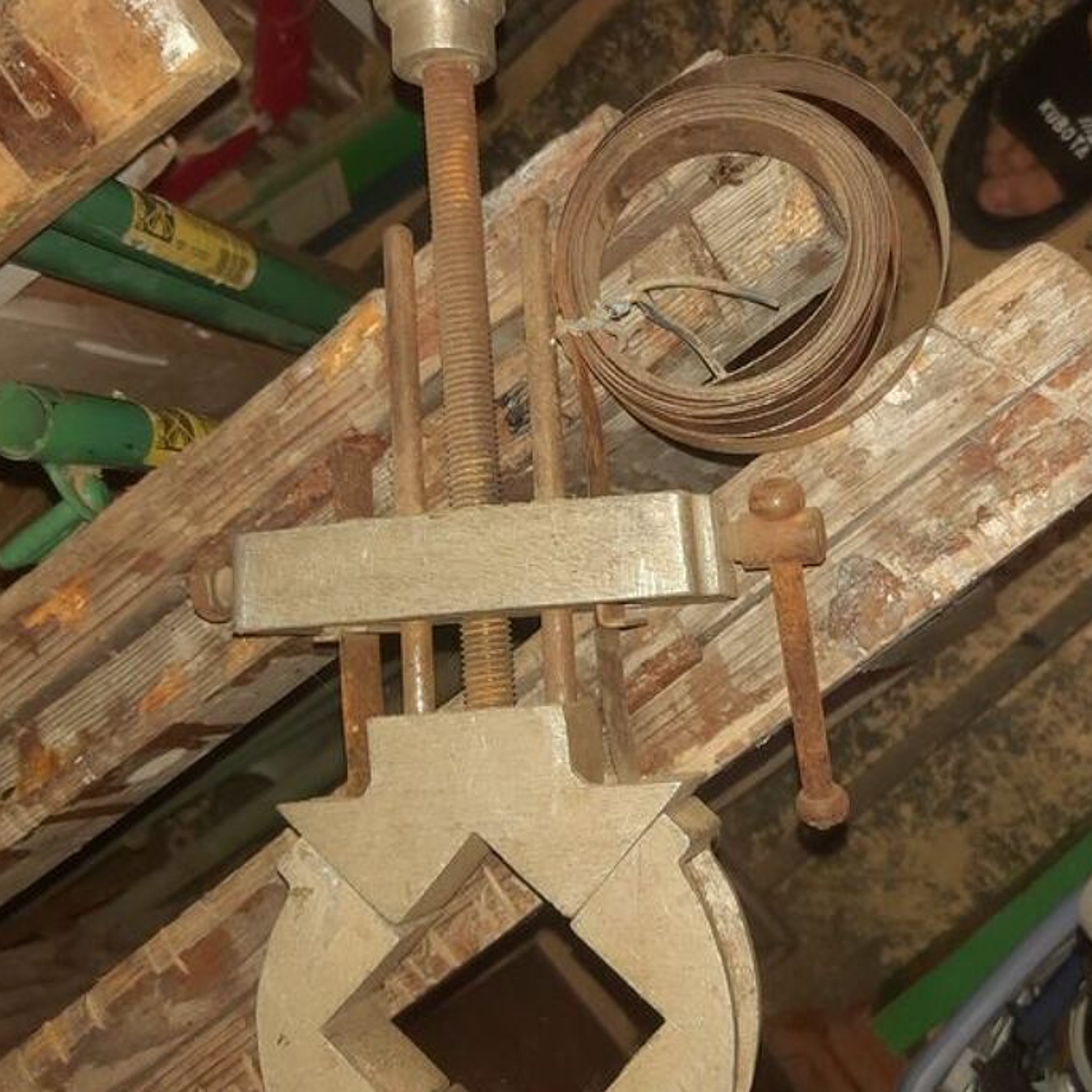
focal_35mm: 43
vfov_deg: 39.2
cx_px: 583
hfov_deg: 39.1
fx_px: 1535
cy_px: 549
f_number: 2
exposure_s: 1/50
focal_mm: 4.6
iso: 160
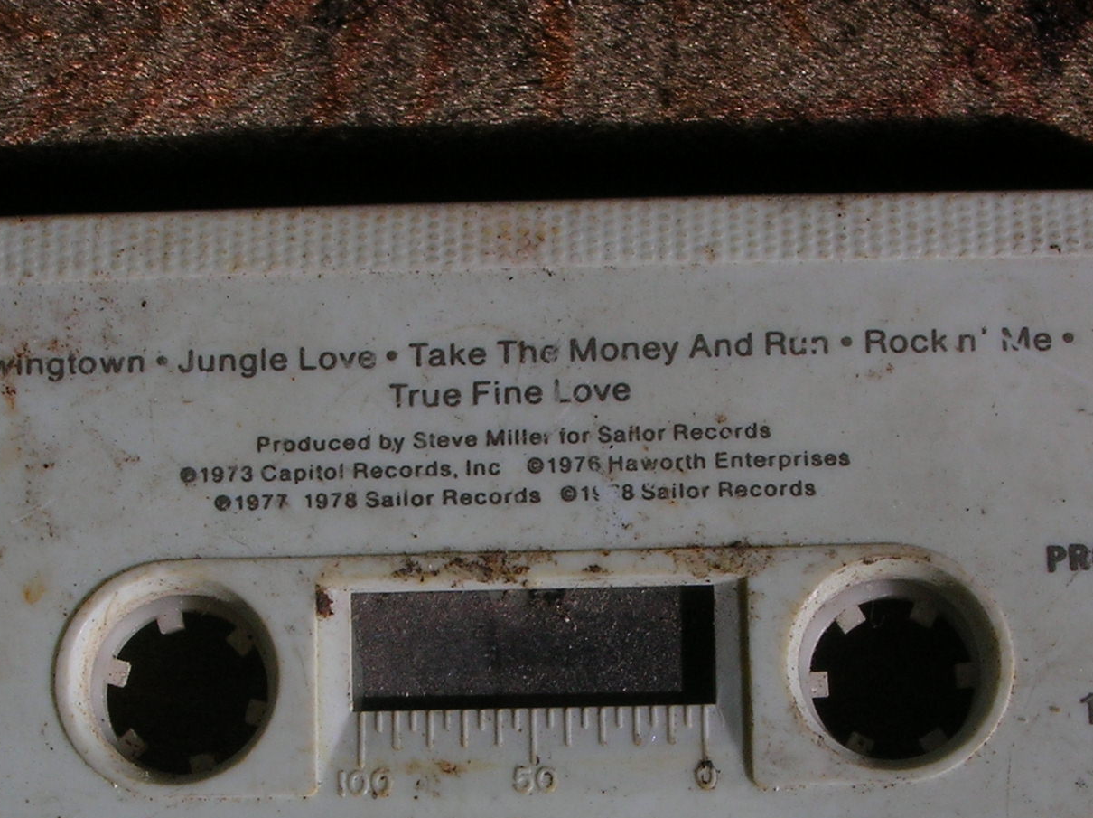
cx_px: 543
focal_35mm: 87
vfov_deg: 16.7
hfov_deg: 22.5
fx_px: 2744
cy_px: 723
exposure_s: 1/133
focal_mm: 7.7
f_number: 5.4
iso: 50
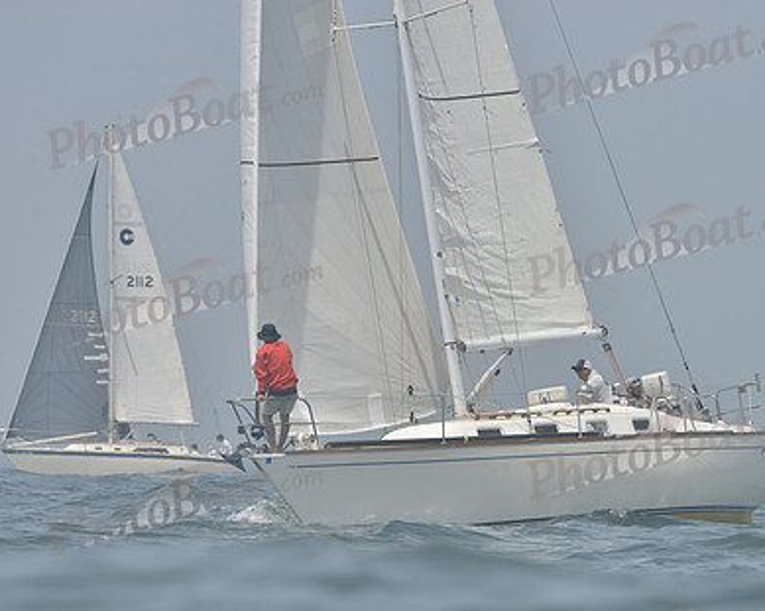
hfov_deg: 3.5
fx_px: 12676
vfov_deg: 2.8
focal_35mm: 560
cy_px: 374
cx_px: 427
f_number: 9
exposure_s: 1/1000
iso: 280
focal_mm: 400
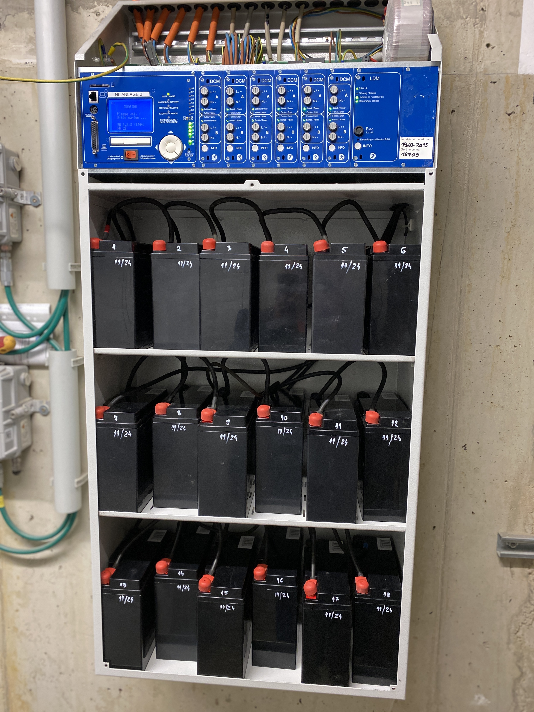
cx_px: 267
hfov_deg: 53.1
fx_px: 535
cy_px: 356
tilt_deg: -8.4
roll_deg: -1.6
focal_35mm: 26
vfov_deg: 67.3
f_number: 1.8
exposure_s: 1/50
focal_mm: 4.25
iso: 320
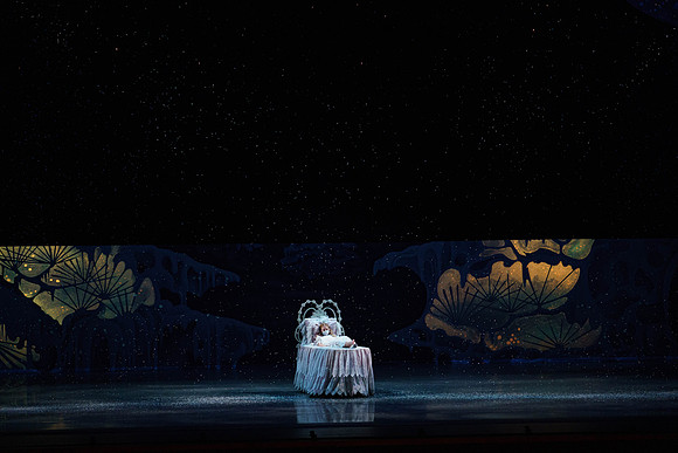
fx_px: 2242
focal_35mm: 119
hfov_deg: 17.2
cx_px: 339
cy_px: 226
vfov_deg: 11.5
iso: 5000
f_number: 2.8
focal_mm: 119
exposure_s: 1/320
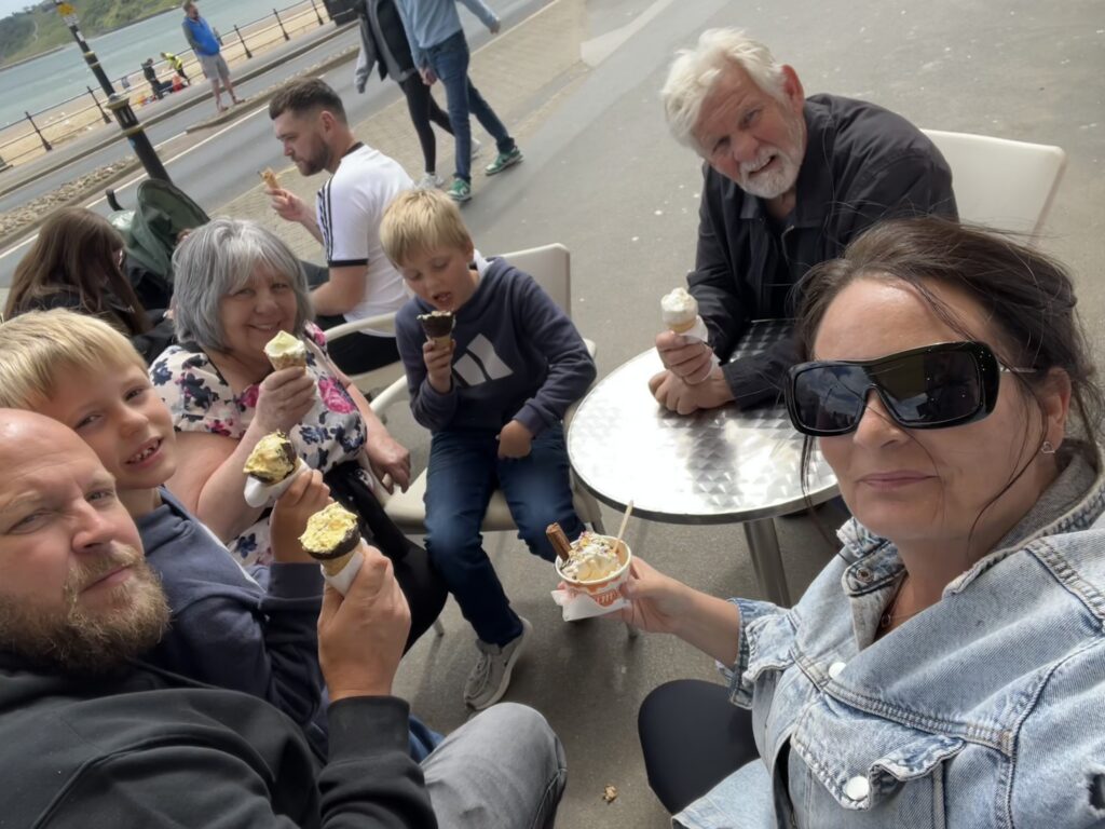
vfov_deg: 58.9
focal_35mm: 23
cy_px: 414
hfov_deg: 73.9
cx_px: 552
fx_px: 734
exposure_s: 1/330
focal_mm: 2.71
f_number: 2.2
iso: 32
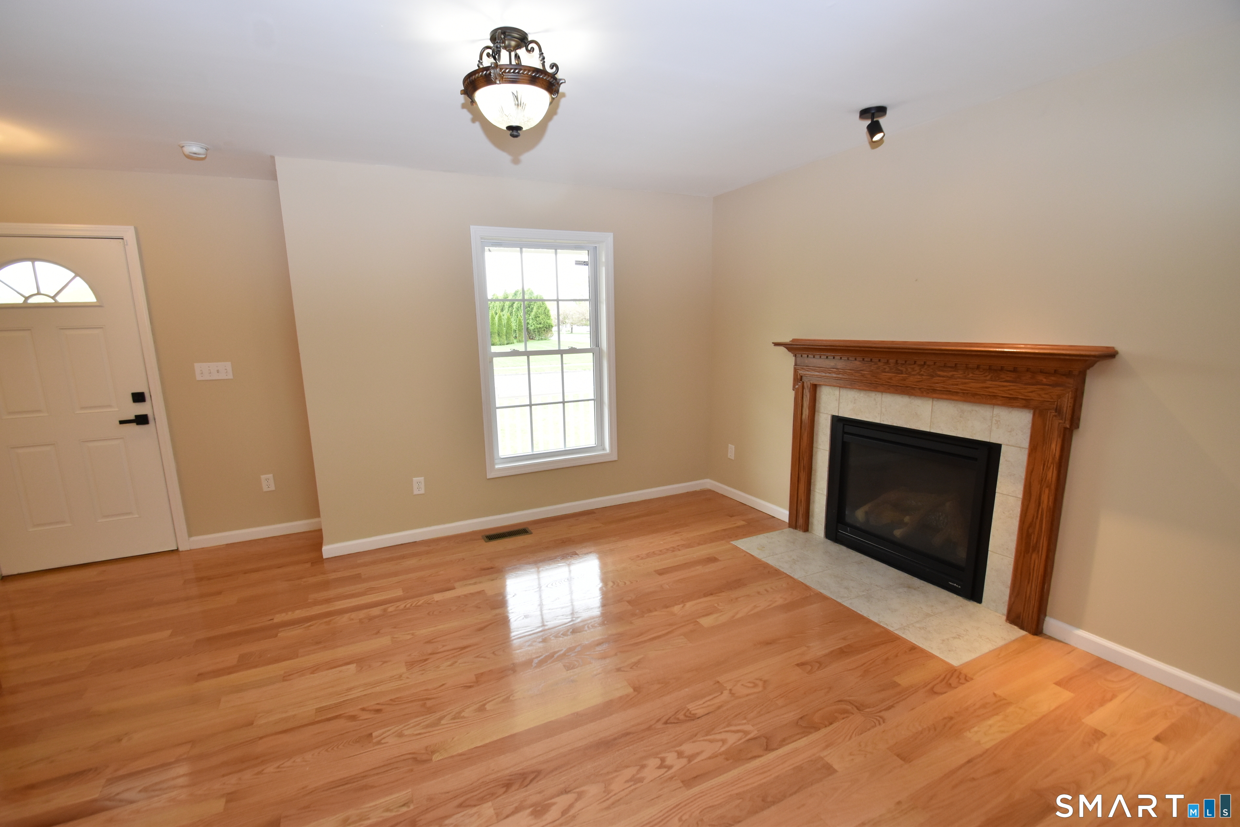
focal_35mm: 15
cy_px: 414
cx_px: 620
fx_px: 517
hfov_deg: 100.4
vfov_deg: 77.3
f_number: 5.6
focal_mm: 10
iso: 800
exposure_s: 1/125
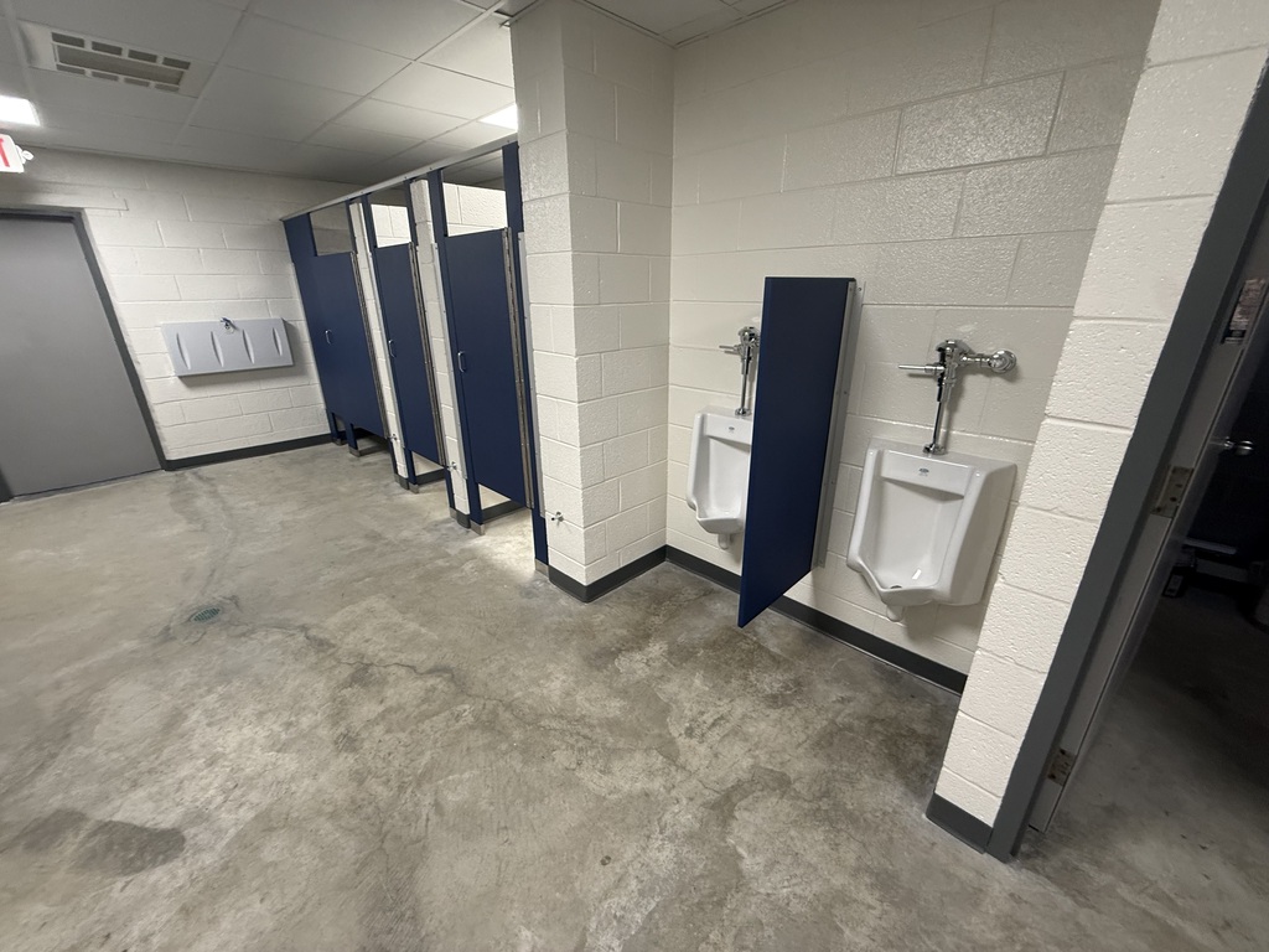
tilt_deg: -20.4
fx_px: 513
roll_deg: +1.6
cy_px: 476
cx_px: 634
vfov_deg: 85.7
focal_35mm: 14
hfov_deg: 102.1
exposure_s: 1/60
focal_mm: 2.22
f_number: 2.2
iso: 250
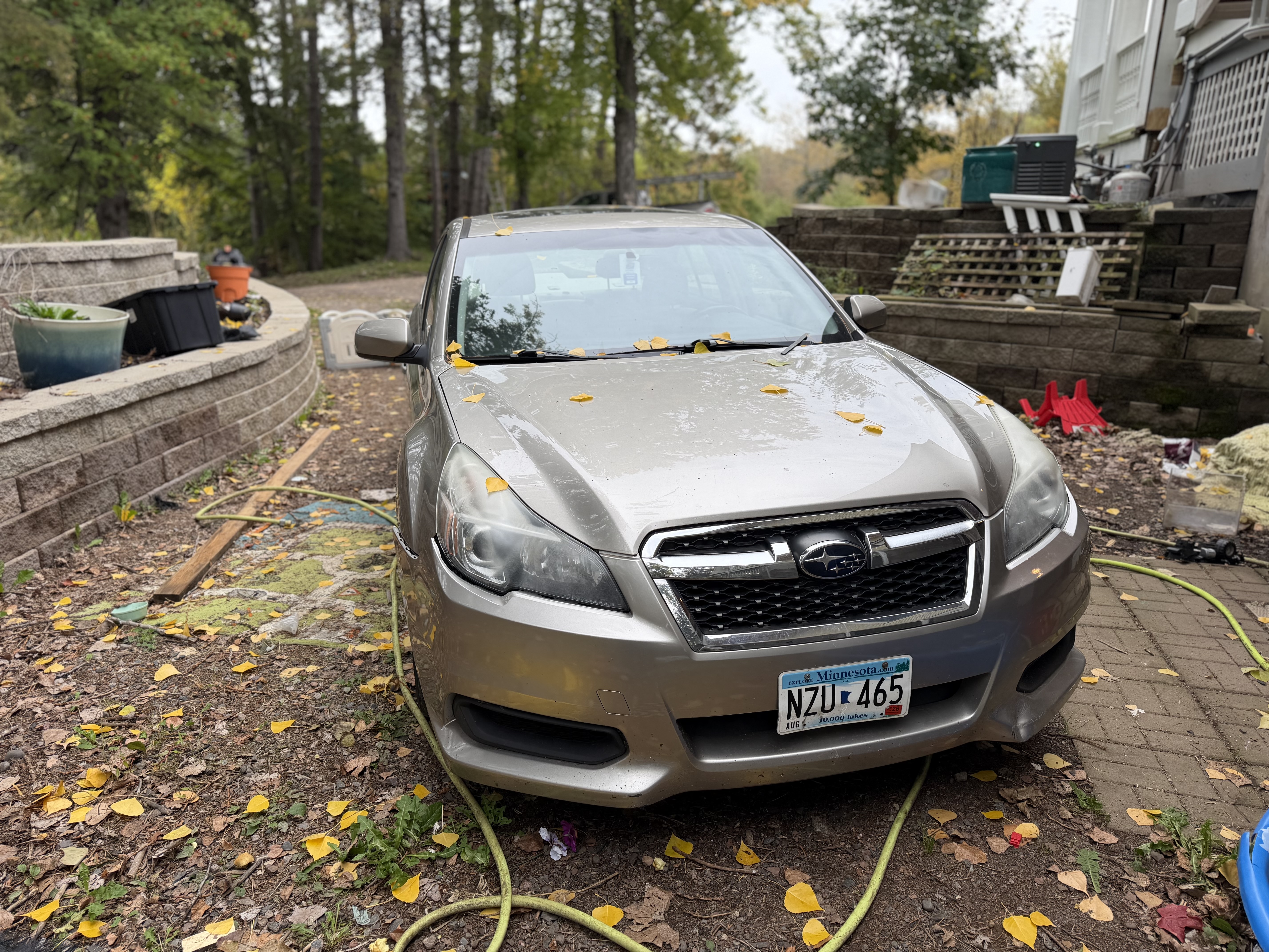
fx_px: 880
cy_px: 476
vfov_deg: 56.8
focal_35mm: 24
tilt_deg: -15.7
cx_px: 634
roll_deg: -0.4
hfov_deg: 71.6
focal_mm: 6.76
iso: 80
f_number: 1.78
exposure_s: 1/414
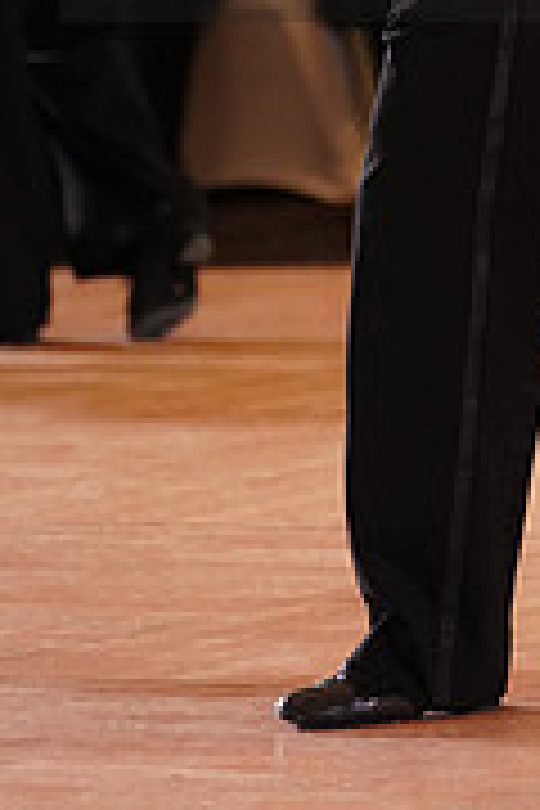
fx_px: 7829
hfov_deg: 3.9
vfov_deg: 5.9
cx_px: 682
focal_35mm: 348
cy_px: -126
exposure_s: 1/640
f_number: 2.8
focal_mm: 108
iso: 2000
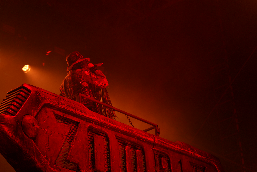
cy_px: 86
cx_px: 128
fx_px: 750
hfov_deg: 19.5
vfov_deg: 13.0
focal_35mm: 105
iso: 800
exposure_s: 1/125
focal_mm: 105
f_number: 4
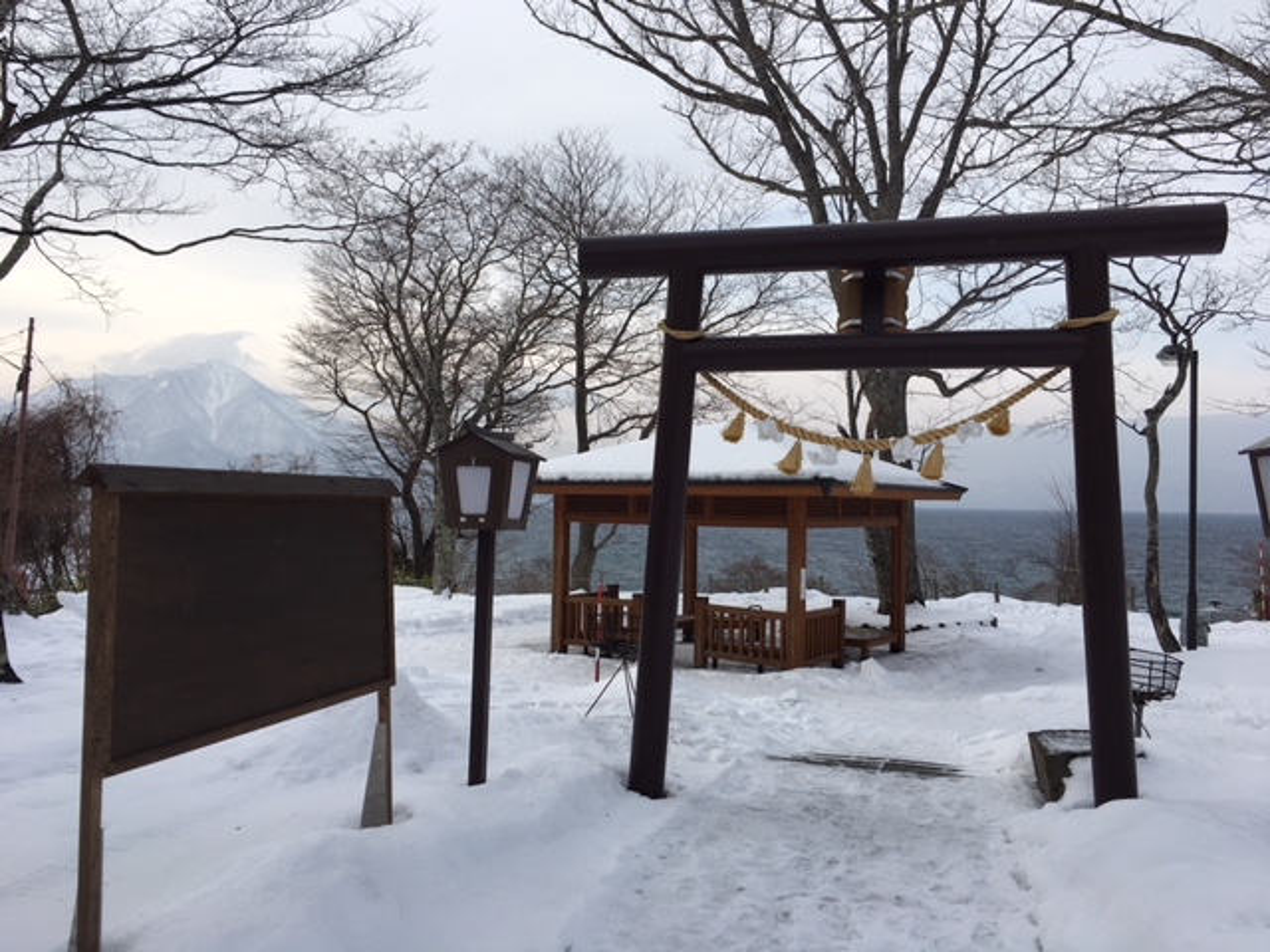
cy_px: 476
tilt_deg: +2.1
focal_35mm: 29
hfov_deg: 61.7
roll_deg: -0.8
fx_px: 1064
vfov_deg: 48.2
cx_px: 635
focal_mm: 4.15
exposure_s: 1/1282
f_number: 2.2
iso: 25
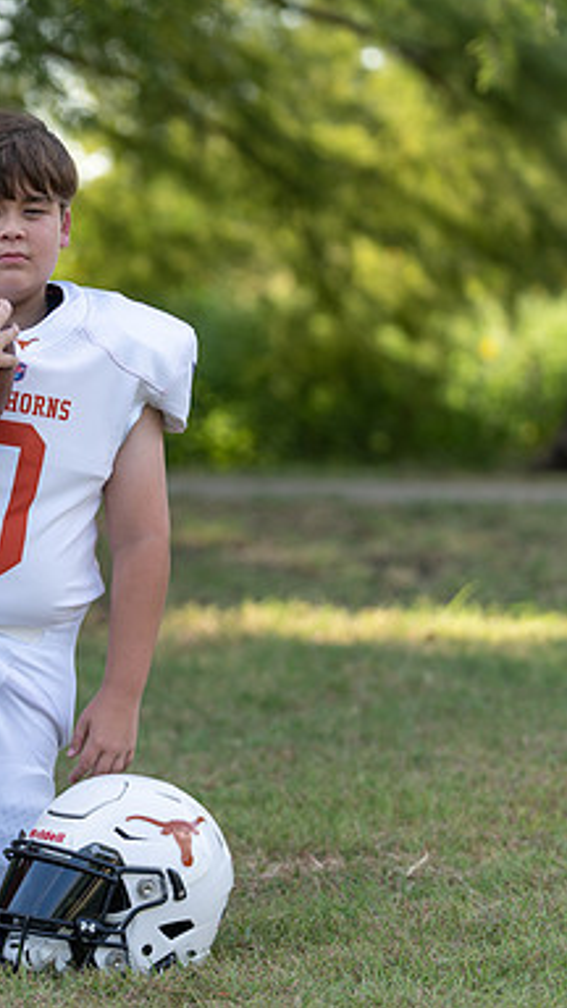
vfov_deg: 13.9
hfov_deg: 7.8
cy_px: 503
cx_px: 5
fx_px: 4143
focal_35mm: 155
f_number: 2.8
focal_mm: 98
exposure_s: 1/400
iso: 100
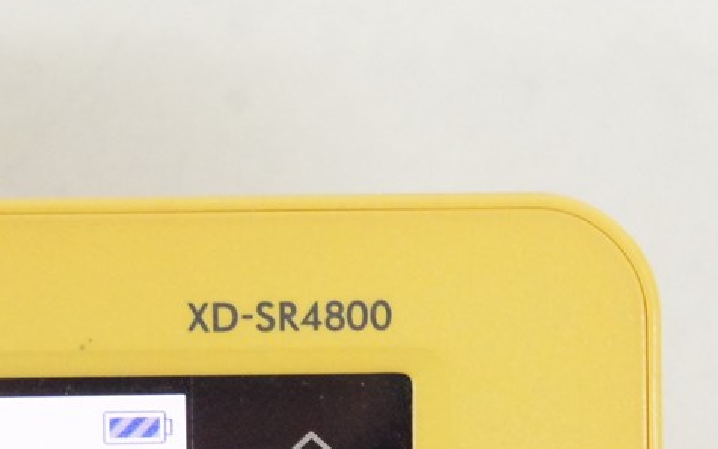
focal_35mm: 211
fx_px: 4136
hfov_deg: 9.9
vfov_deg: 6.2
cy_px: 320
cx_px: 287
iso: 6400
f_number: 10
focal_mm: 55
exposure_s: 1/50
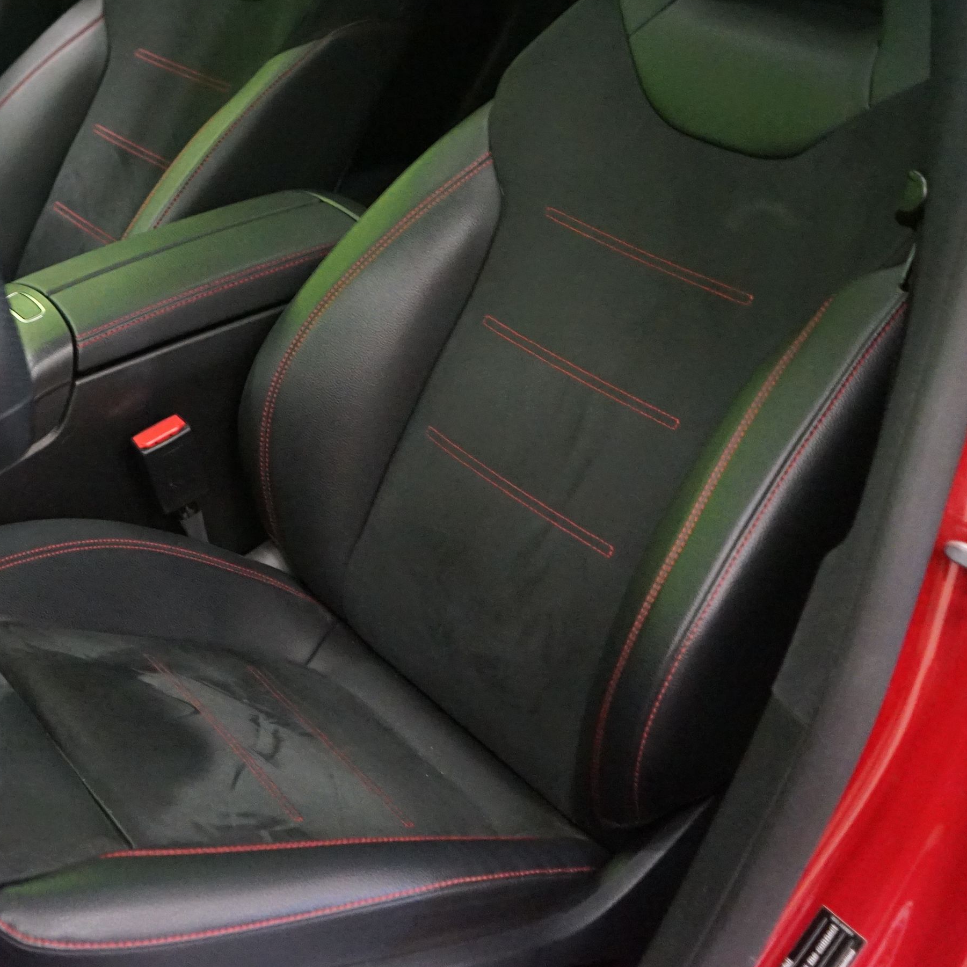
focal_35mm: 52
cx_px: 217
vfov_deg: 32.3
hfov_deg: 32.1
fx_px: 1643
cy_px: 267
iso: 6400
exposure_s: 1/40
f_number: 3.5
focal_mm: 28
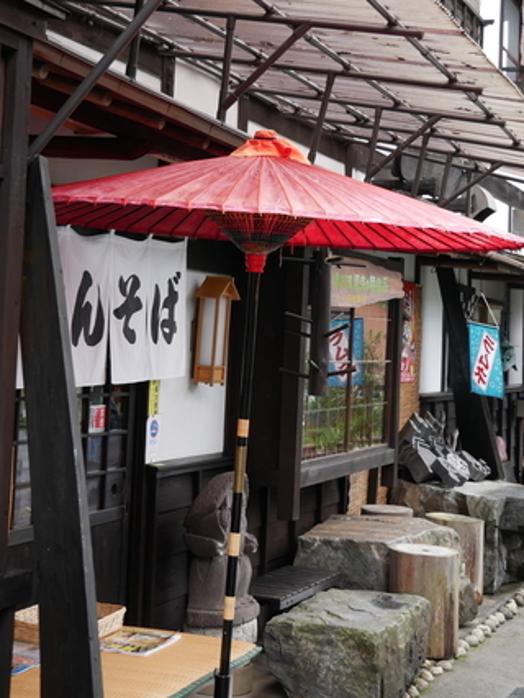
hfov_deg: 23.7
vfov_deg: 31.0
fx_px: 1250
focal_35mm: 62
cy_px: 236
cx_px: 276
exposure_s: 1/80
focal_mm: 22
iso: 200
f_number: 4.2
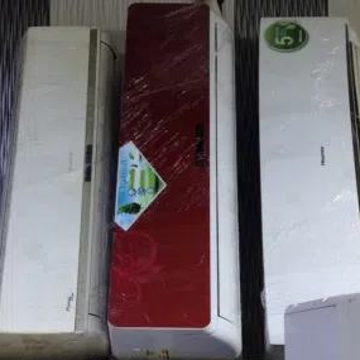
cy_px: 192
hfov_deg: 22.5
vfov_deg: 22.5
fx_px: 906
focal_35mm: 77
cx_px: 187
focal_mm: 5.25
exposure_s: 1/33.3
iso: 672
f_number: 1.75
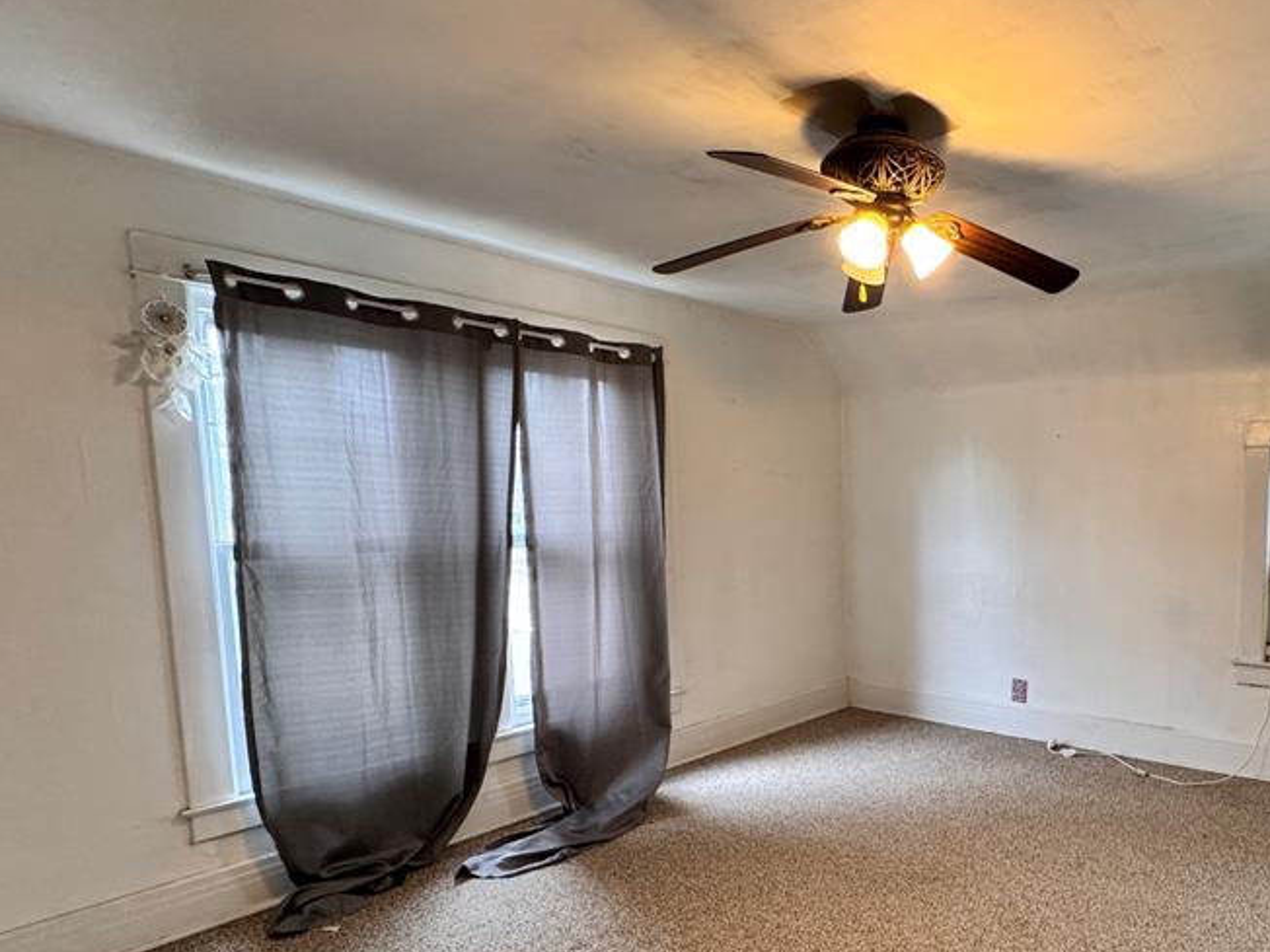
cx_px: 966
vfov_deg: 60.4
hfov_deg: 70.8
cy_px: 582
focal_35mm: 22
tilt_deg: -7.1
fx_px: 807
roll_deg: -0.1
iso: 250
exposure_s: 1/60
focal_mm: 2.22
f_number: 2.2
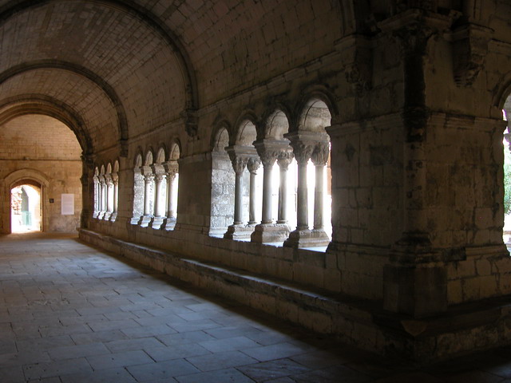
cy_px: 192
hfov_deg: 52.6
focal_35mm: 35
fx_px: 517
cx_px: 256
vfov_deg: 40.7
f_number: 2.8
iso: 100
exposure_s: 1/20.6
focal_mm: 8.9
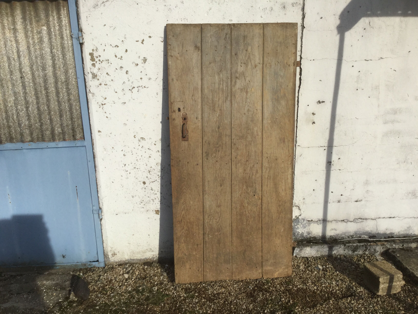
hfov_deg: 58.4
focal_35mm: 31
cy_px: 157
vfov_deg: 45.4
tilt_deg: -18.4
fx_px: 374
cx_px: 209
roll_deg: -0.6
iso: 25
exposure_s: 1/2331
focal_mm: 3.3
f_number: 2.4
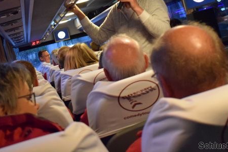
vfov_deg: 20.9
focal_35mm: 64
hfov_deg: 31.4
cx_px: 109
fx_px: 405
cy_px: 20
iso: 5000
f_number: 4
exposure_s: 1/60
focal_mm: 24
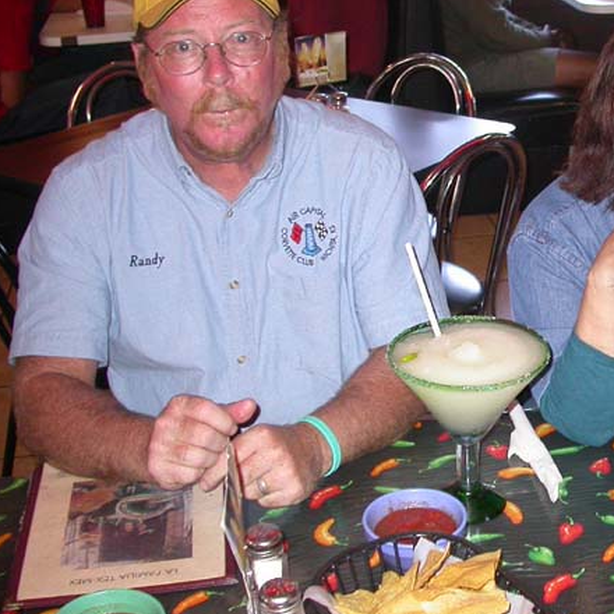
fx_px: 1224
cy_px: 239
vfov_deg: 28.1
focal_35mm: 61
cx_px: 551
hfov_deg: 27.2
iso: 200
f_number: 2.6
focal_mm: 7.85
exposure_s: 1/60
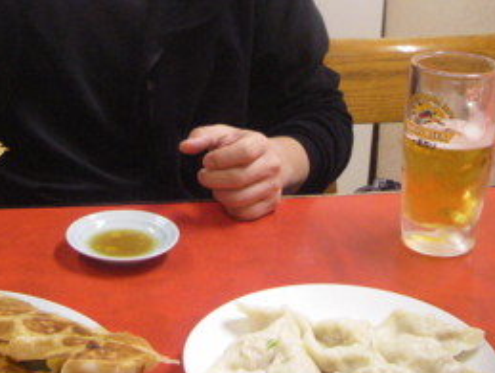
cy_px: 77
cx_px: 117
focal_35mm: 66
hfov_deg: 28.9
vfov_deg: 22.0
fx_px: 945
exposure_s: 1/15
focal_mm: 6.3
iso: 400
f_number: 3.3
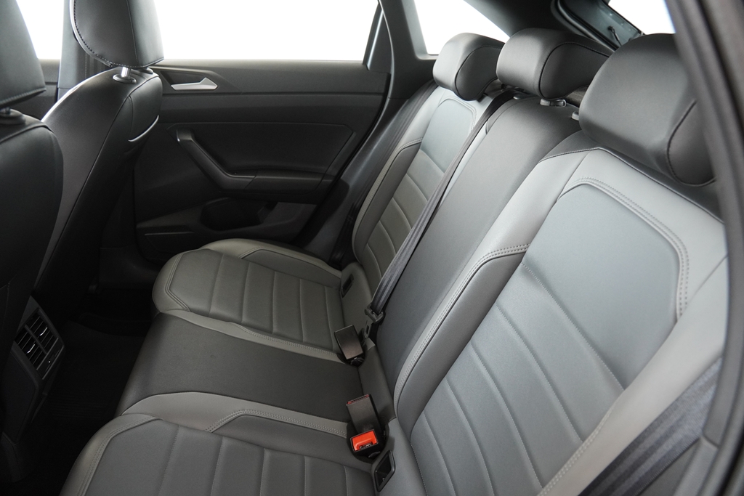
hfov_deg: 70.4
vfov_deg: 50.4
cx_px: 372
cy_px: 248
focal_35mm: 26
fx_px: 527
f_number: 4
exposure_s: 1/160
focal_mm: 17
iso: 1250
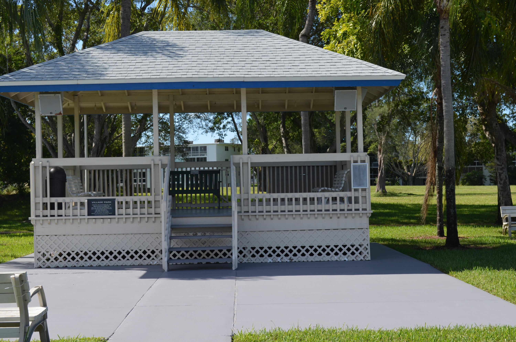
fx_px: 772
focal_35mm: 54
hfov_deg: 36.9
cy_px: 171
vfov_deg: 24.9
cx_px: 258
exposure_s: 1/250
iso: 125
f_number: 8
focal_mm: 36
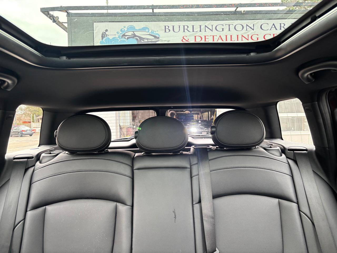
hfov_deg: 67.3
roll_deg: +1.3
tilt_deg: -1.1
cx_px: 168
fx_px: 253
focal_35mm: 26
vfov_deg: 53.1
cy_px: 126
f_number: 1.6
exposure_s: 1/85
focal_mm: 5.96
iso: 125
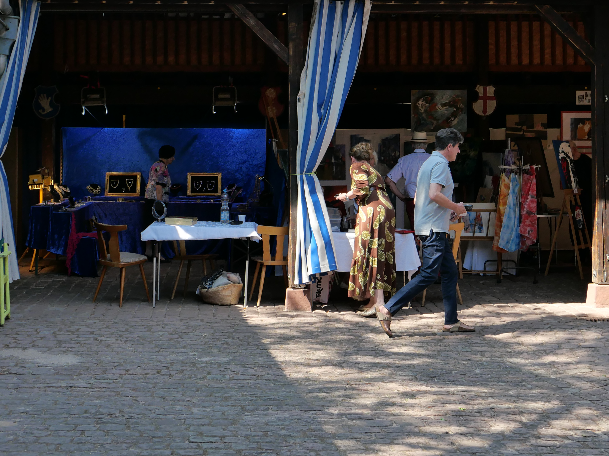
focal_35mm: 71
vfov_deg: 20.7
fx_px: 1249
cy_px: 169
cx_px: 317
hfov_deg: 27.4
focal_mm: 22
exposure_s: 1/1000
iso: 400
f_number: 2.7
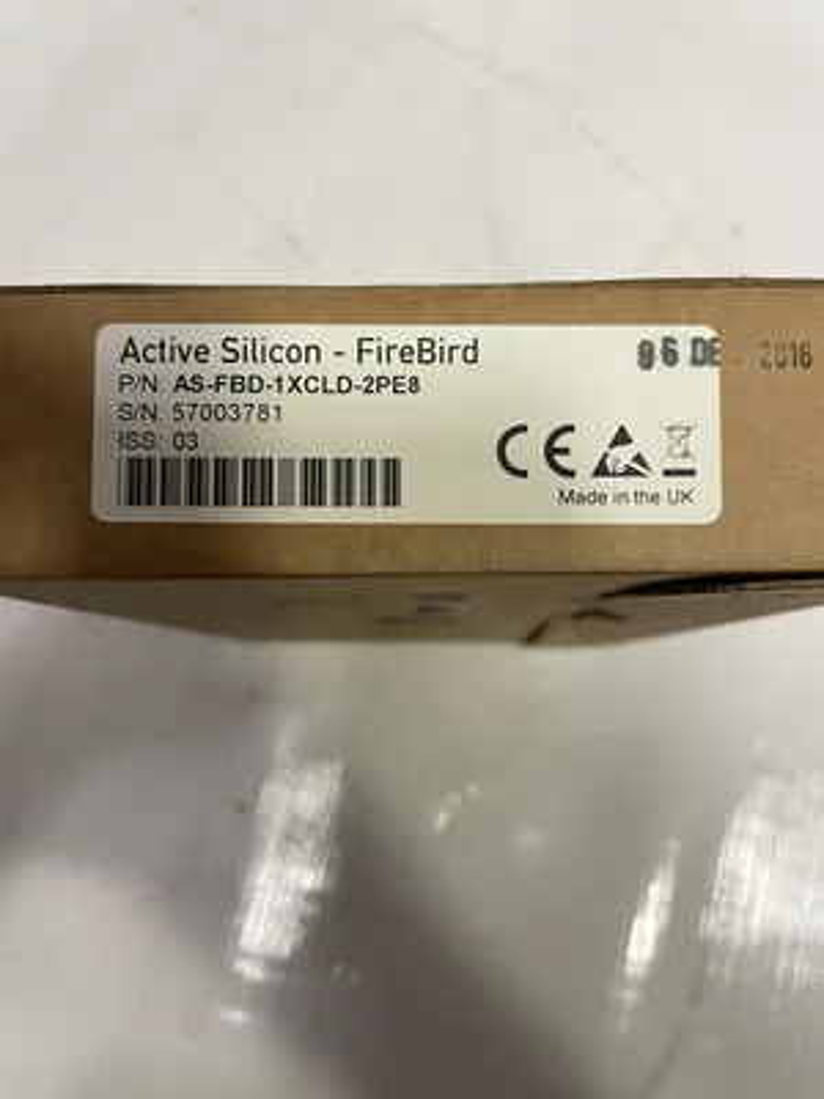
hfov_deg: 53.1
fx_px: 825
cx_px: 412
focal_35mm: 26
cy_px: 550
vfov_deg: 67.3
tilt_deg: -78.4
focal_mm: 4.2
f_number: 1.6
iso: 125
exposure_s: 1/60
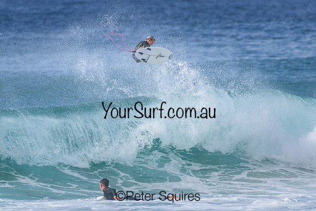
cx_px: 158
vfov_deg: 1.4
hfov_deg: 2.1
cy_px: 106
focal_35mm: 1000
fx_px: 8779
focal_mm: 1000
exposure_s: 1/2000
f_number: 11
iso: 800
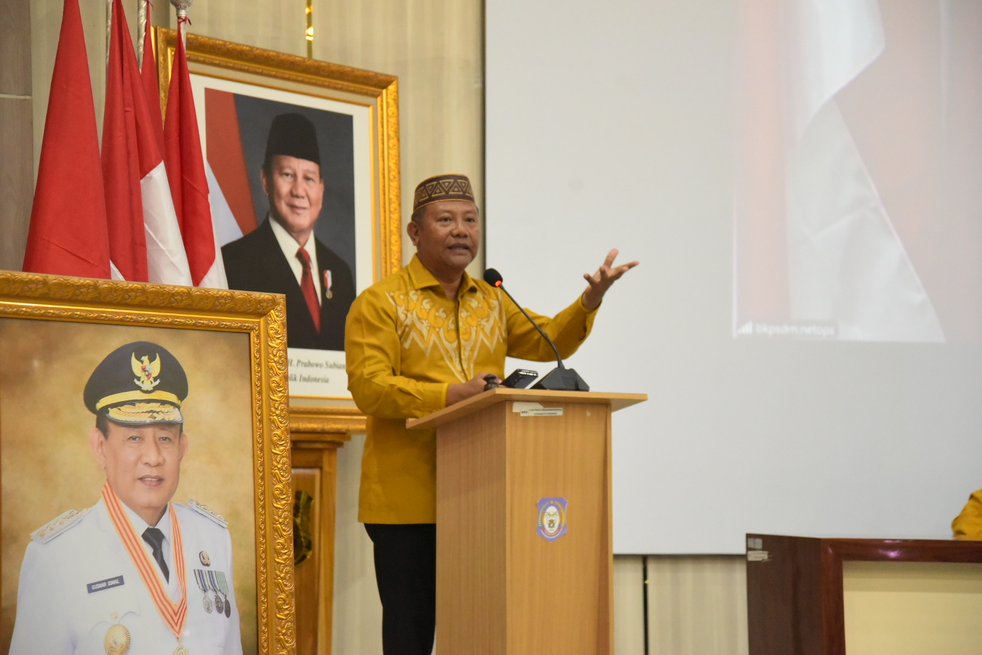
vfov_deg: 16.1
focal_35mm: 85
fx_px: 2318
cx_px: 491
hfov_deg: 23.9
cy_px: 328
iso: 10000
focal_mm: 85
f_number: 5
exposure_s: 1/160
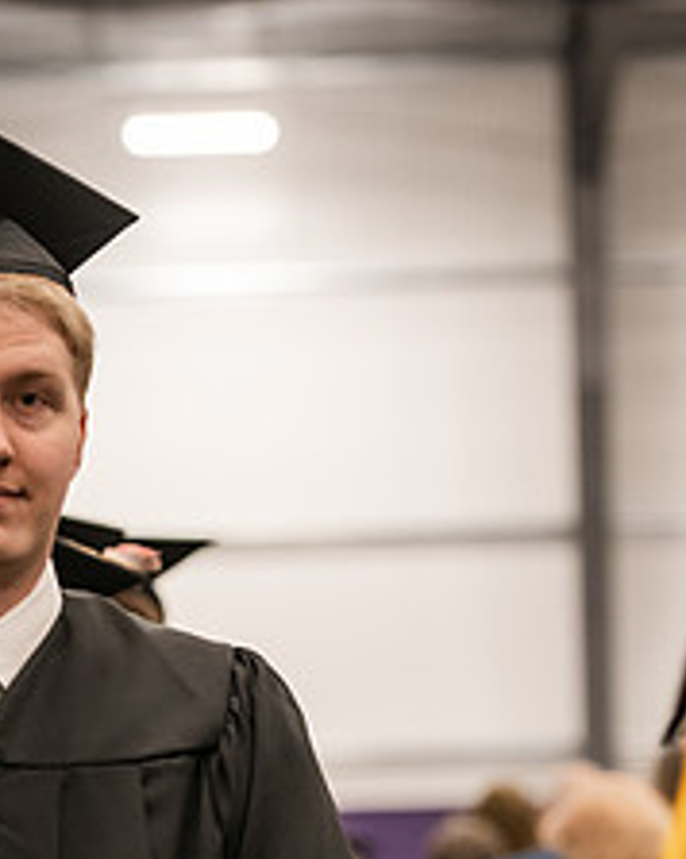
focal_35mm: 232
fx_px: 5896
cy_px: 703
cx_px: -46
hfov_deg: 6.6
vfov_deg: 8.3
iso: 2000
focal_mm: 95
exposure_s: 1/200
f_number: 3.2
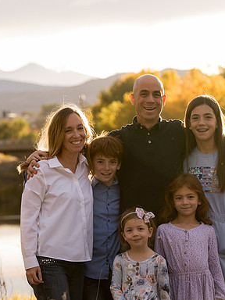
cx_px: 54
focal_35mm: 222
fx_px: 1924
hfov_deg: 6.7
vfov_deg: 8.9
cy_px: 150
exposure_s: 1/250
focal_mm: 153
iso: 640
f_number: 6.3
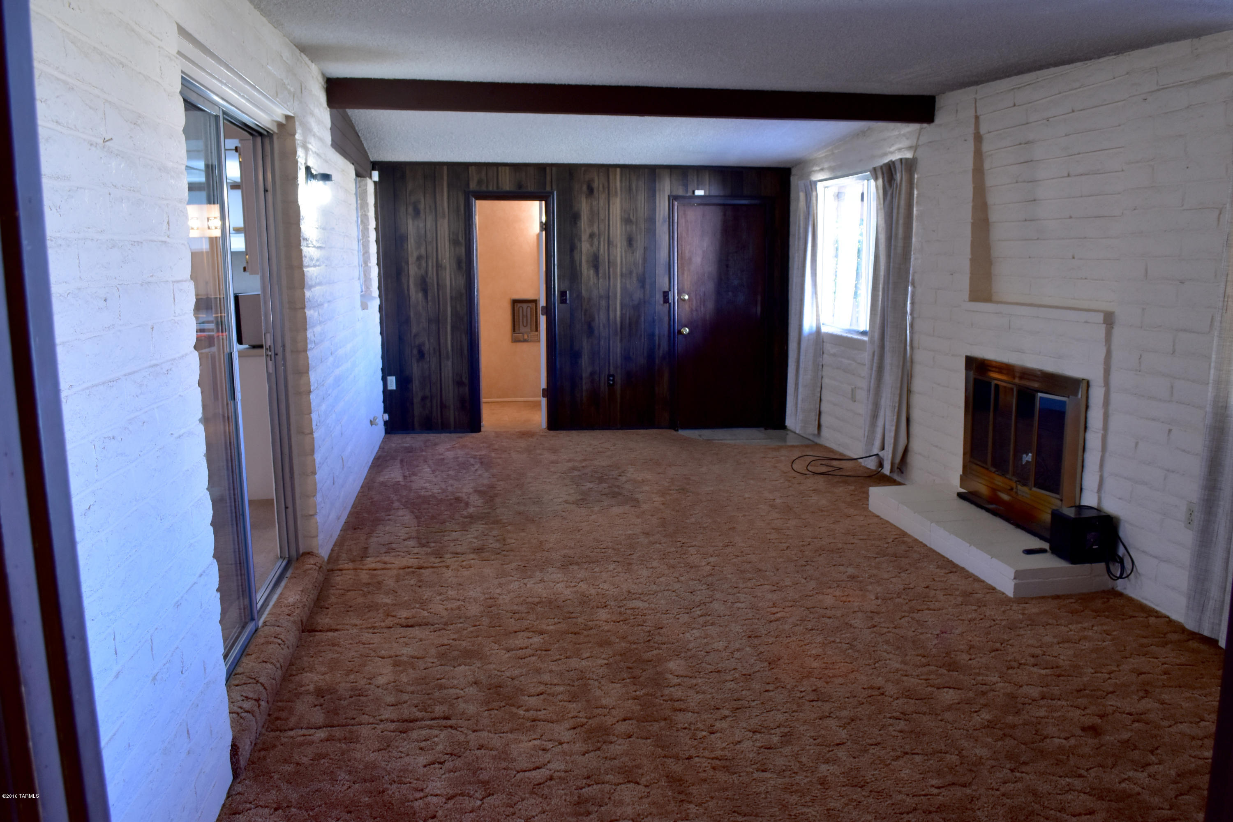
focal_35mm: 27
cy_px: 411
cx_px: 616
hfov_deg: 67.4
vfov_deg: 47.9
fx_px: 925
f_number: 6.3
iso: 640
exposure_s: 1/15
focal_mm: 18
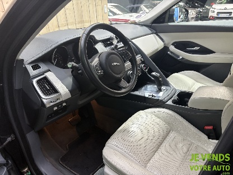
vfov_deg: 53.1
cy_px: 88
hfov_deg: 67.3
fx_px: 175
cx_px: 116
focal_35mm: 26
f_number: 1.6
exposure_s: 1/50
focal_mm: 5.96
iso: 100
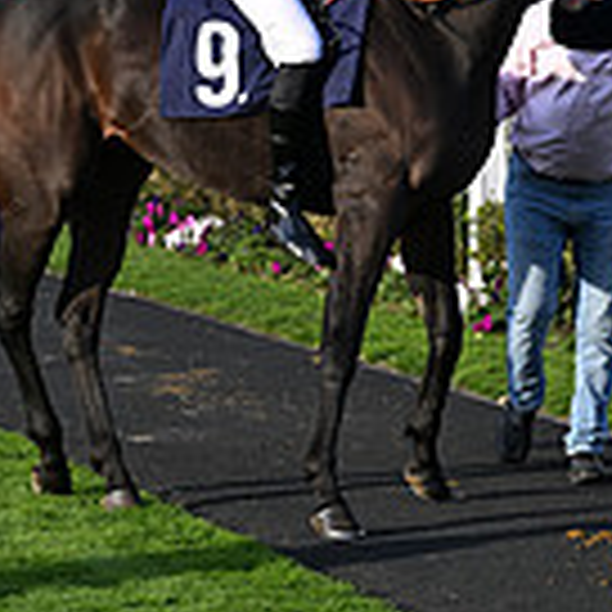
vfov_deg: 7.3
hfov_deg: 7.4
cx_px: 270
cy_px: -346
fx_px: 4741
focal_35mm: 237
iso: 400
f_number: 5
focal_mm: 84
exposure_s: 1/1000
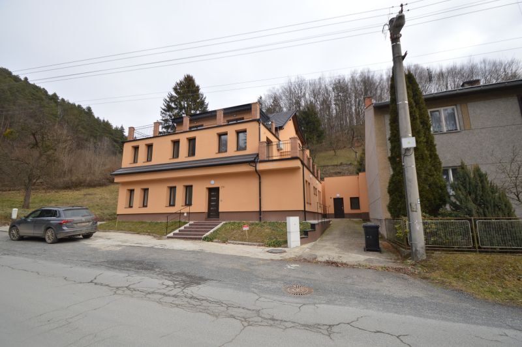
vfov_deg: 77.2
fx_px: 217
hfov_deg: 100.4
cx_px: 261
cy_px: 174
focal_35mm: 15
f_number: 5.6
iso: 100
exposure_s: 1/200
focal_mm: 10
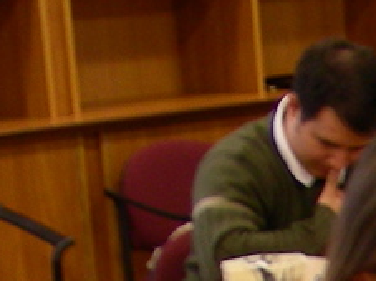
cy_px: 787
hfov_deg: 8.7
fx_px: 2323
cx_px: 760
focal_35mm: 214
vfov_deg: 6.4
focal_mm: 6.3
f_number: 3.5
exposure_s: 1/4
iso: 80
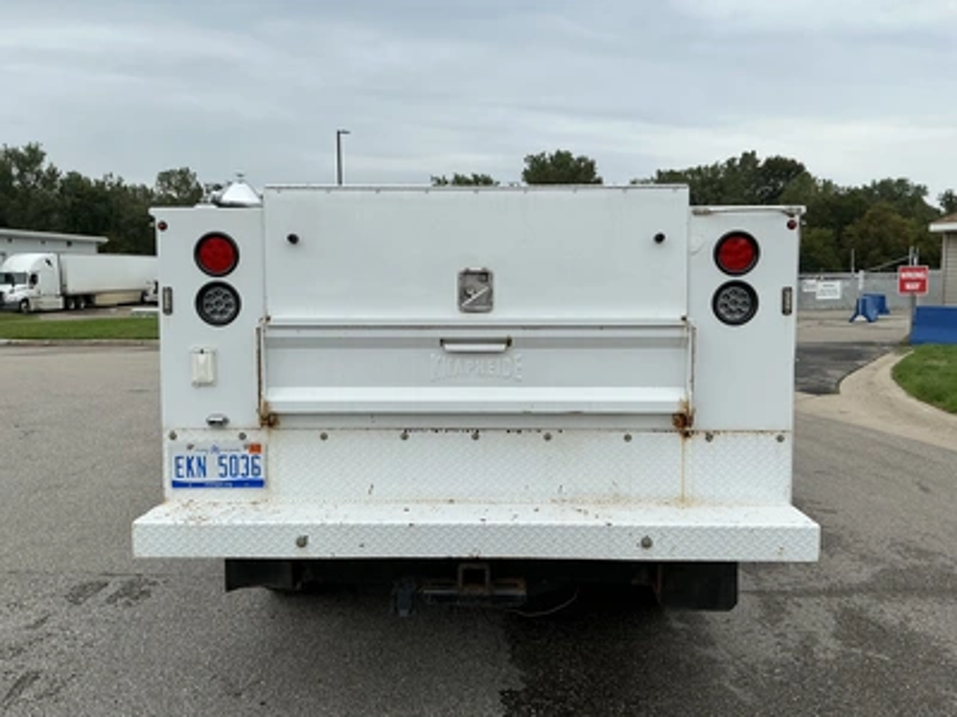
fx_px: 774
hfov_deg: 63.4
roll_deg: +0.6
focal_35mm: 28
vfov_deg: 49.7
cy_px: 358
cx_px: 478
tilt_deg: -4.3
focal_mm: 3
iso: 25
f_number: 1.8
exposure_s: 1/1451
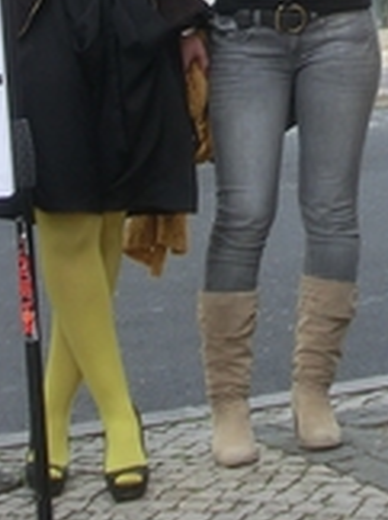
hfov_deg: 8.5
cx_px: 404
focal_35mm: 174
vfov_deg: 11.2
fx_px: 2607
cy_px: -109
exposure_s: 1/125
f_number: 4.2
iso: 100
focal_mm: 7.87
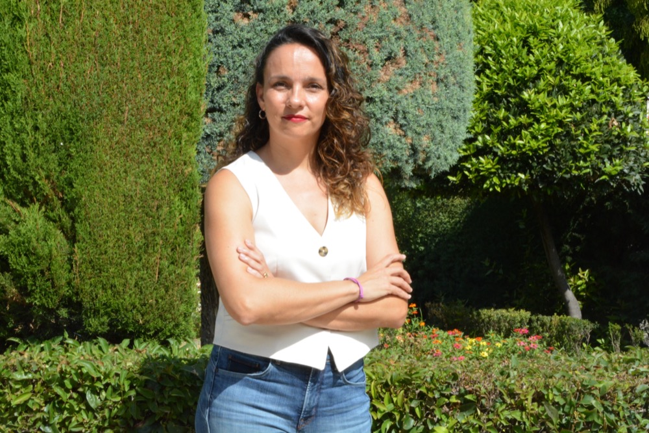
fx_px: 1568
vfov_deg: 15.7
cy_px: 216
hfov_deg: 23.4
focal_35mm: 87
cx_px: 324
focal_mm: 58
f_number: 32
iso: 2000
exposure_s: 1/200
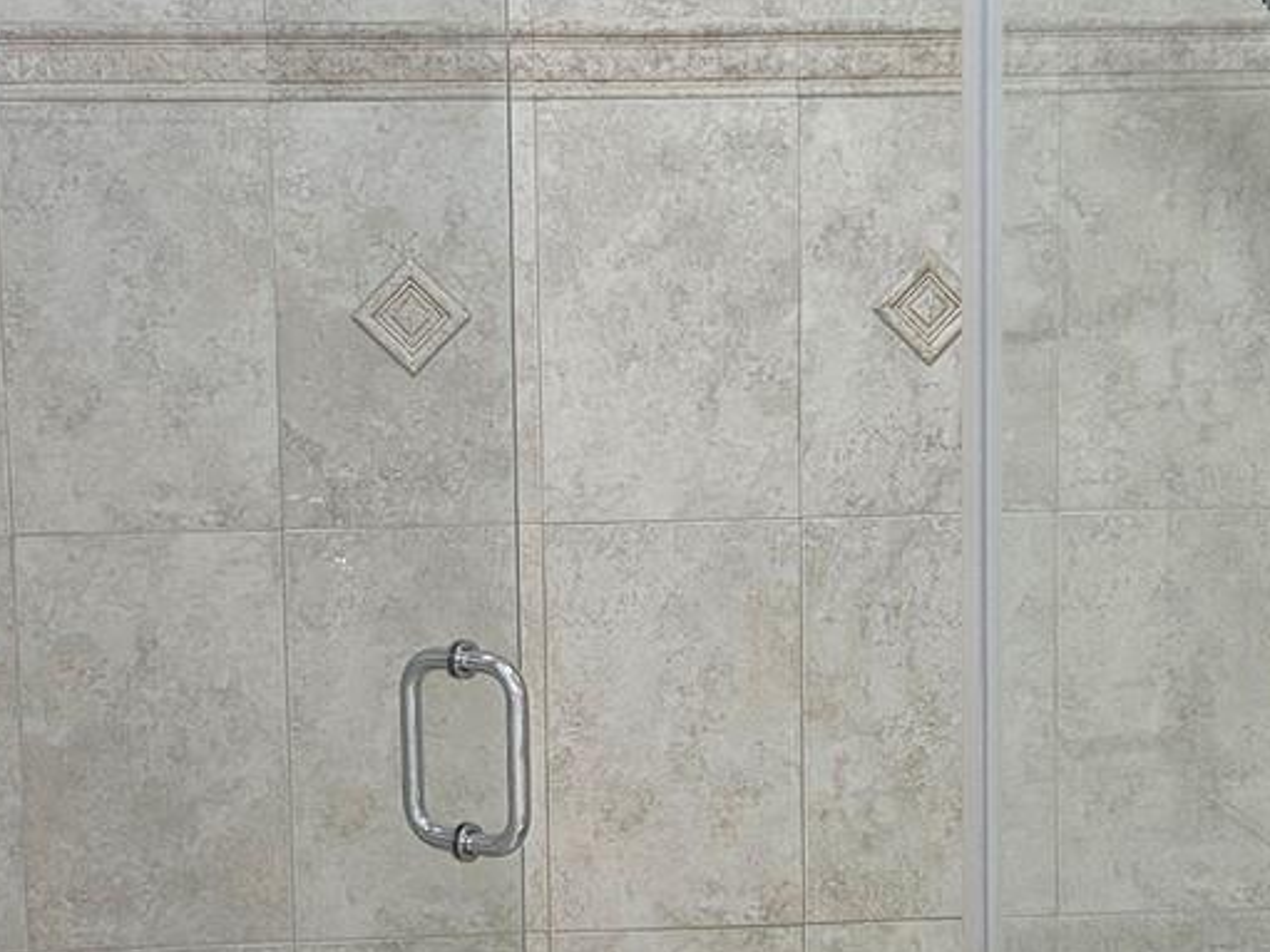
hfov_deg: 27.0
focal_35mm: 72
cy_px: 527
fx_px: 2641
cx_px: 604
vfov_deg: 20.4
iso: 125
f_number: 1.8
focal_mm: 5.4
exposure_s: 1/120
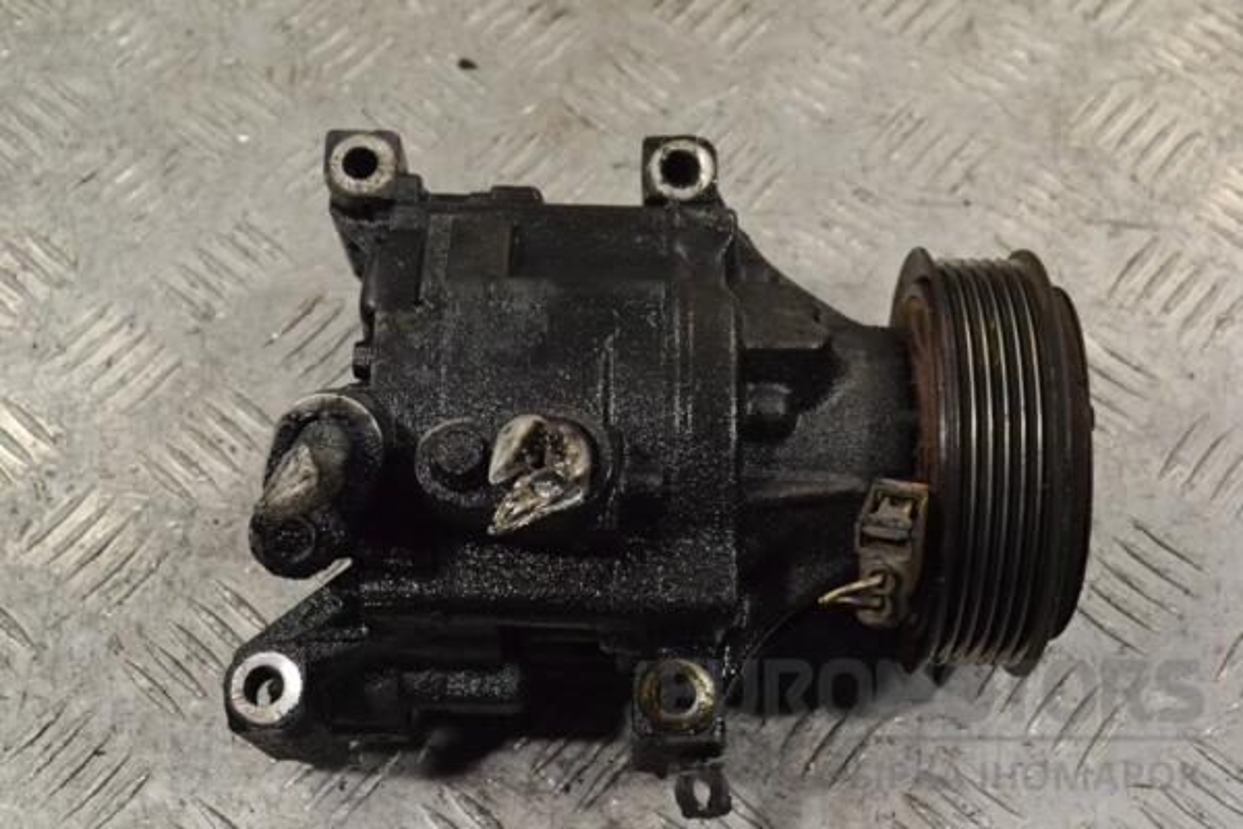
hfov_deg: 41.1
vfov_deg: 28.1
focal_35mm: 48
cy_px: 414
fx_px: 1657
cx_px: 622
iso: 3200
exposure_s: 1/320
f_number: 9
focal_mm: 32
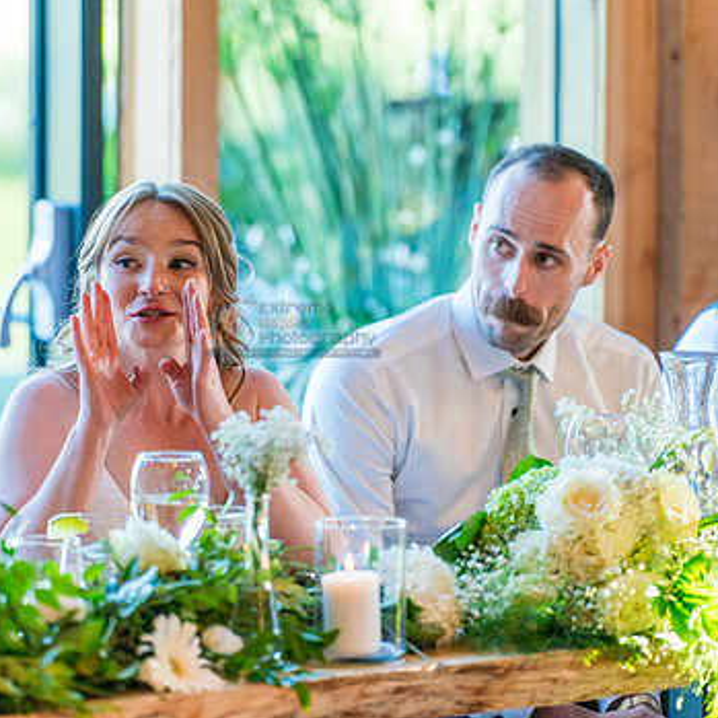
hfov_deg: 8.3
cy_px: 326
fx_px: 4975
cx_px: 294
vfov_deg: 8.3
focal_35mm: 212
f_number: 2.8
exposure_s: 1/320
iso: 1000
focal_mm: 150
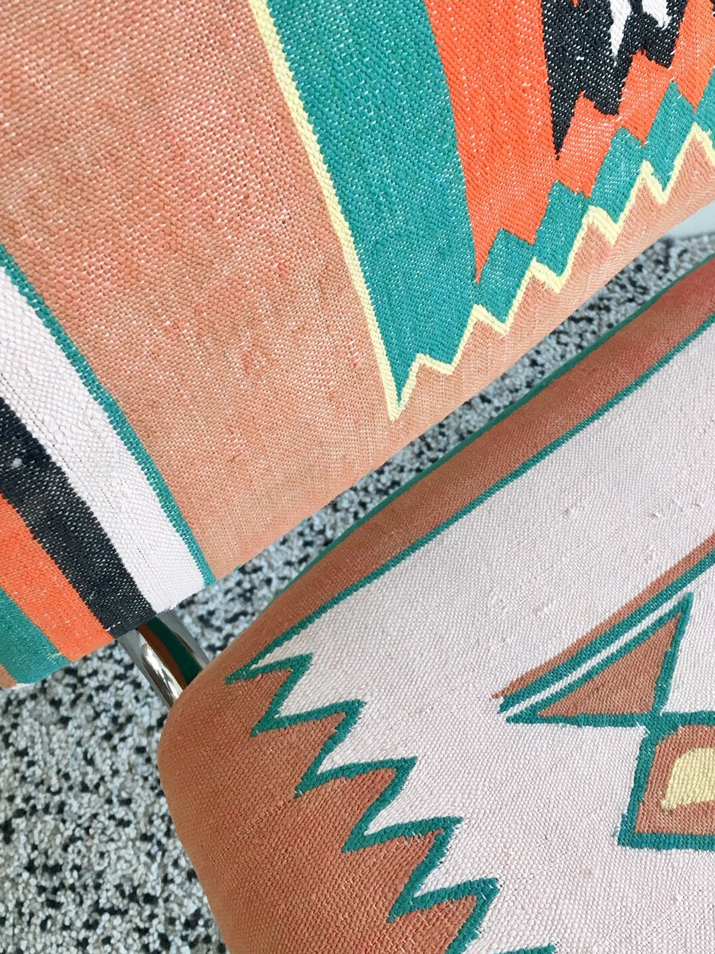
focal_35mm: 41
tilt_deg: -58.8
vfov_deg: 45.6
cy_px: 385
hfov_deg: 35.0
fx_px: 1129
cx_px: 439
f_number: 2.2
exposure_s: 1/33
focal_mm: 4.15
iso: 25
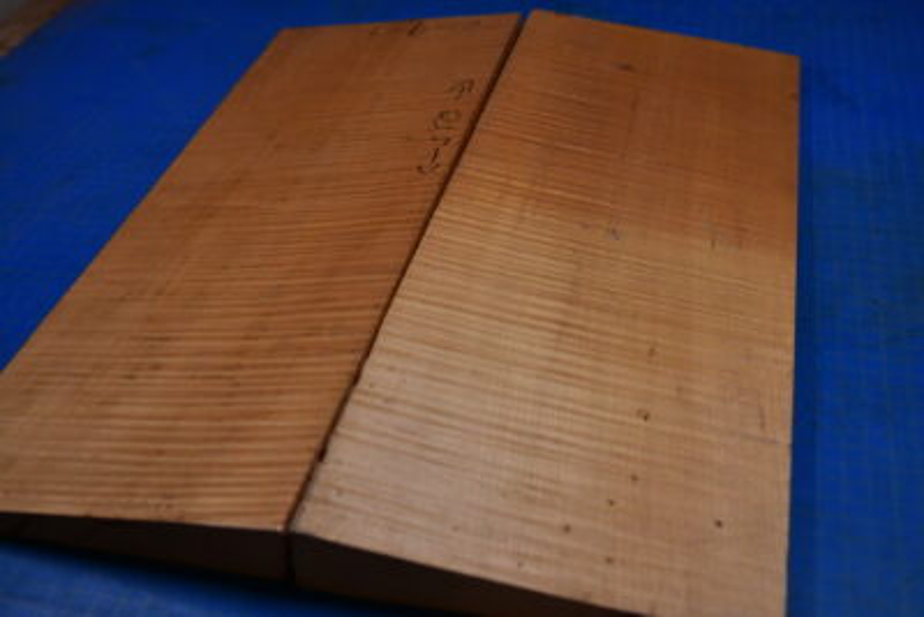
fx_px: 1130
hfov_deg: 44.5
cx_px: 462
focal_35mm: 44
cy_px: 308
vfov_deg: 30.5
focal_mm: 22
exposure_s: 1/100
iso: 2000
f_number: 8
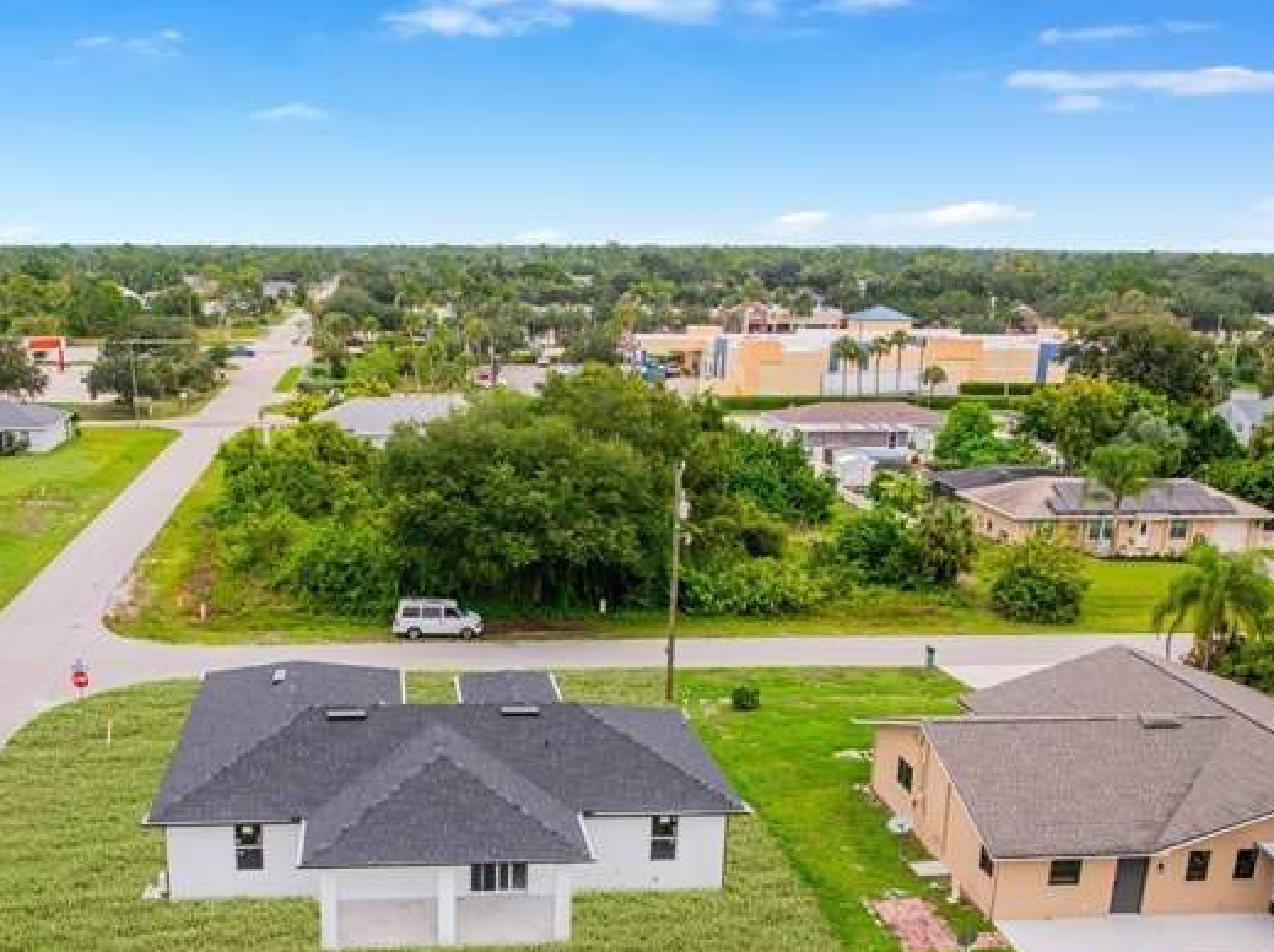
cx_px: 466
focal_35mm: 37
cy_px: 692
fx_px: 1360
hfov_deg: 49.6
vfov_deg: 37.8
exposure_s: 1/100
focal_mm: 12.29
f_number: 2.8
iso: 1600
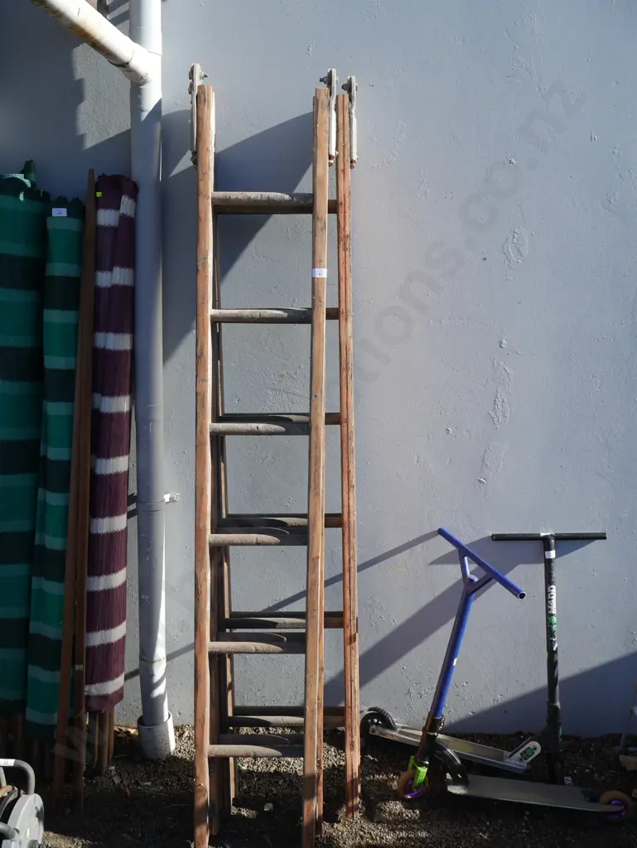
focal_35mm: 28
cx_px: 318
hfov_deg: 49.8
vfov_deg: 63.4
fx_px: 686
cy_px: 424
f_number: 6.3
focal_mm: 14
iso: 200
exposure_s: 1/400
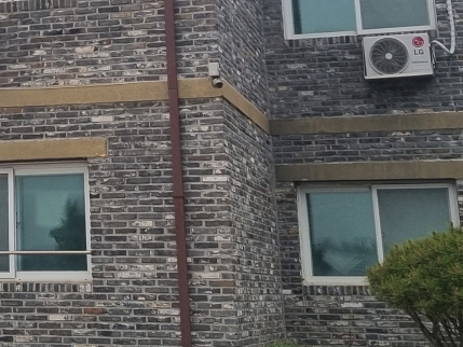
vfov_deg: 14.8
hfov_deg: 19.2
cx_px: -80
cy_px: -46
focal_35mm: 97
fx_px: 1298
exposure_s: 1/1992
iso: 50
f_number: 1.8
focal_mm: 5.4
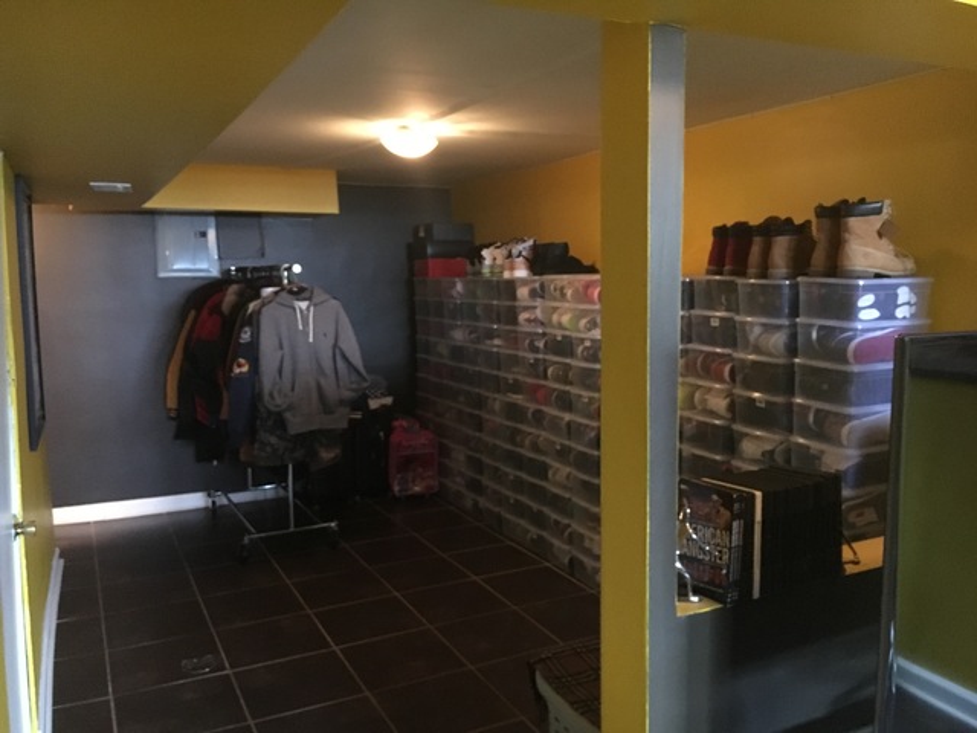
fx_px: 818
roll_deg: +0.2
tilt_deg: -7.7
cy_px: 366
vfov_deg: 48.2
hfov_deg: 61.7
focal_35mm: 29
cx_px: 488
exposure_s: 1/15
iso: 800
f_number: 2.2
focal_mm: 4.15
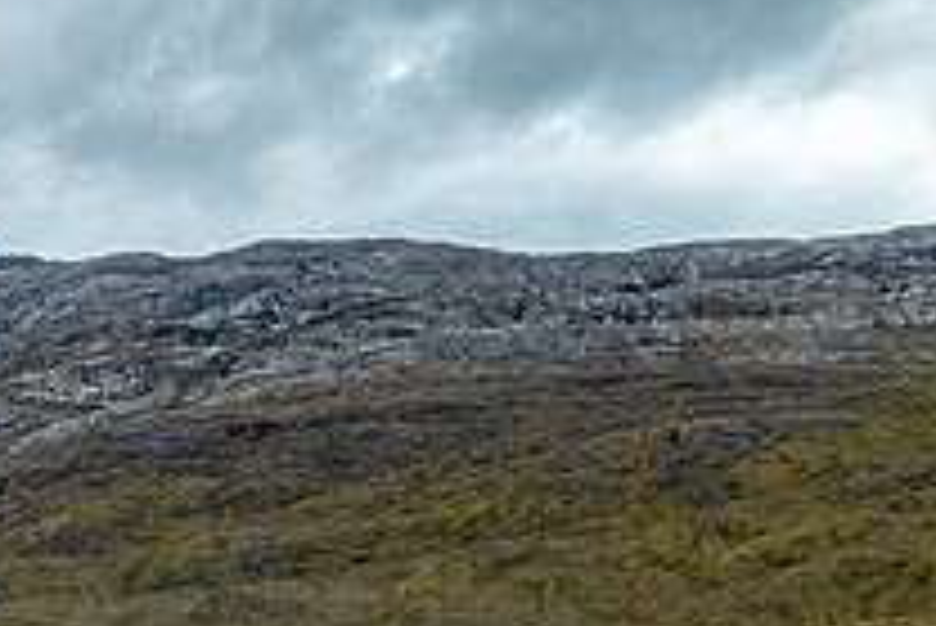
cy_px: 655
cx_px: 18
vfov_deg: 19.6
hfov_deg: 28.4
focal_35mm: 67
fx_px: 1743
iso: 125
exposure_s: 1/200
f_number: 5.6
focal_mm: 8.8
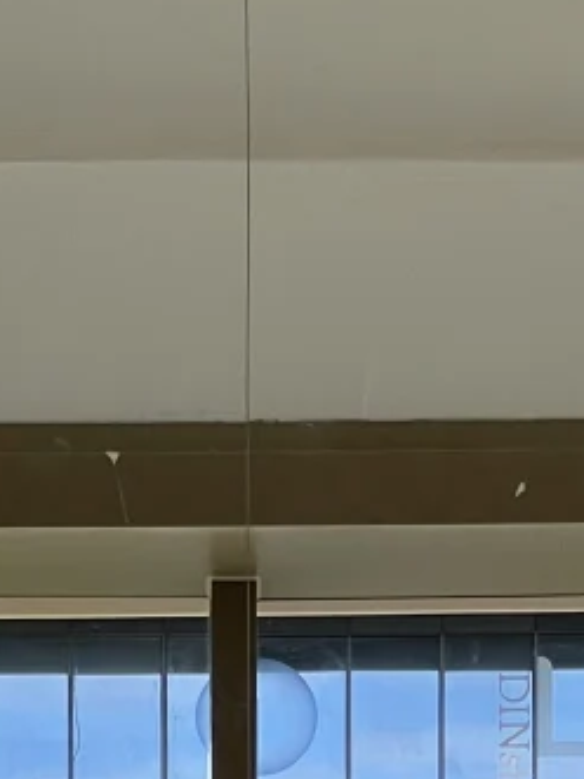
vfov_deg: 8.3
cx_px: 106
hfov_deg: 6.6
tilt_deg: +0.1
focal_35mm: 226
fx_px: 5087
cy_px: 1549
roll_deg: +0.8
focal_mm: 6
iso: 25
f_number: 2
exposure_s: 1/195
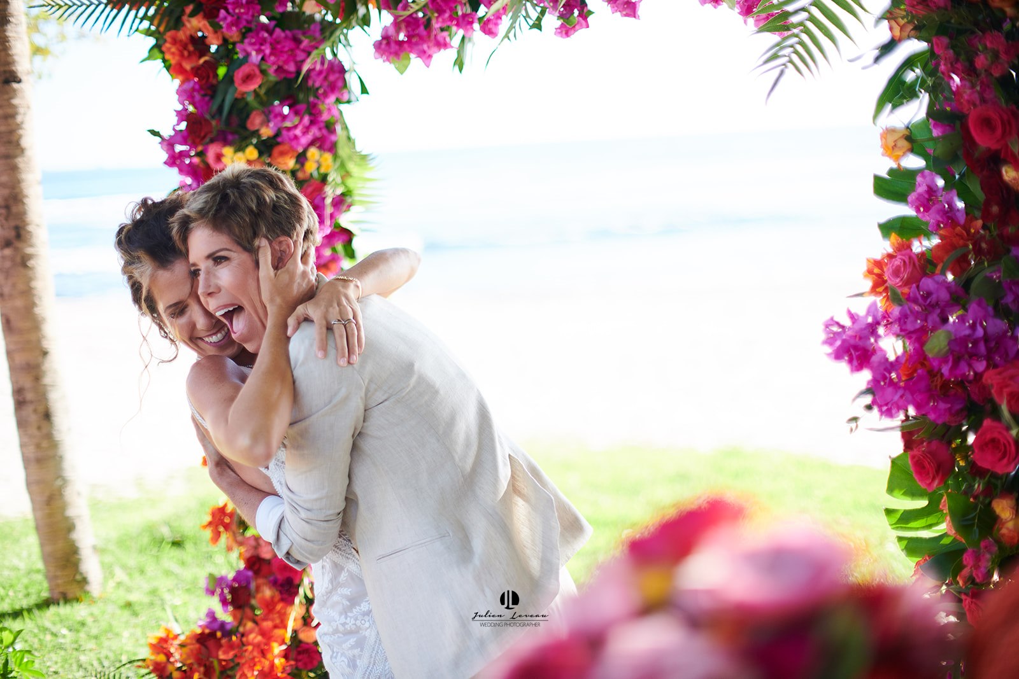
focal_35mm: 50
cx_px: 510
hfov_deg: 39.6
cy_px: 340
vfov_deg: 27.0
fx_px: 1415
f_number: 1.4
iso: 160
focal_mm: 50
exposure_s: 1/2500
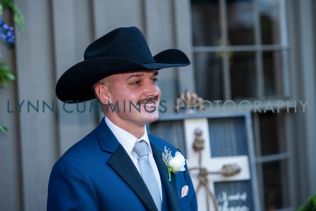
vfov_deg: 11.2
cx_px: 158
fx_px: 1071
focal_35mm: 122
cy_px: 106
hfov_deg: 16.8
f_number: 3.5
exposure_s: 1/800
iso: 800
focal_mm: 122
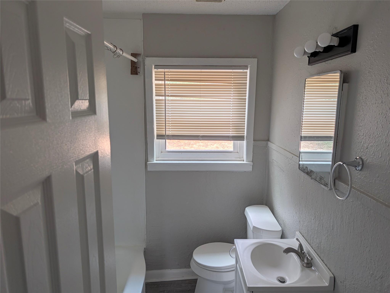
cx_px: 195
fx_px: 270
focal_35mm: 24
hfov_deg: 71.6
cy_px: 146
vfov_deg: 56.8
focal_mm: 6.9
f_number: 1.68
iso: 28
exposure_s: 1/147
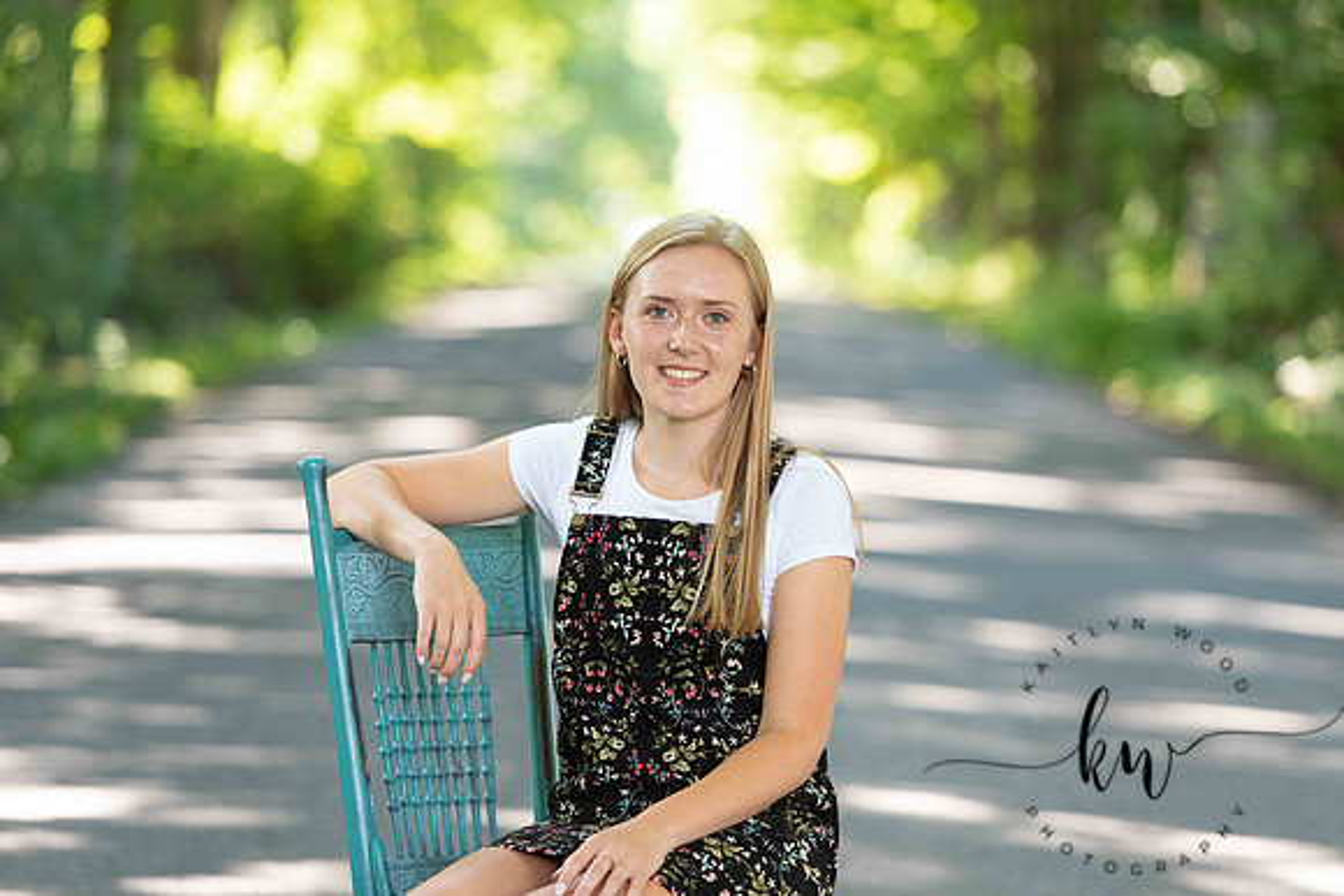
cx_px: 672
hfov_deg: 11.4
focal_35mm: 180
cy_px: 448
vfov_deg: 7.6
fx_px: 6721
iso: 640
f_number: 3.5
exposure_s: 1/200
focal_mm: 180
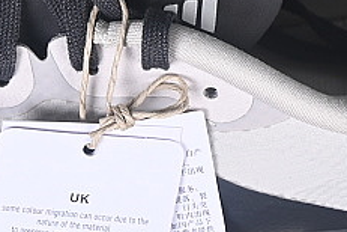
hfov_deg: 5.9
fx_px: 3373
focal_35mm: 350
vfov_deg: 3.9
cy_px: -57
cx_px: 23
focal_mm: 50
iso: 160
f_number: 7.1
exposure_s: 1/80
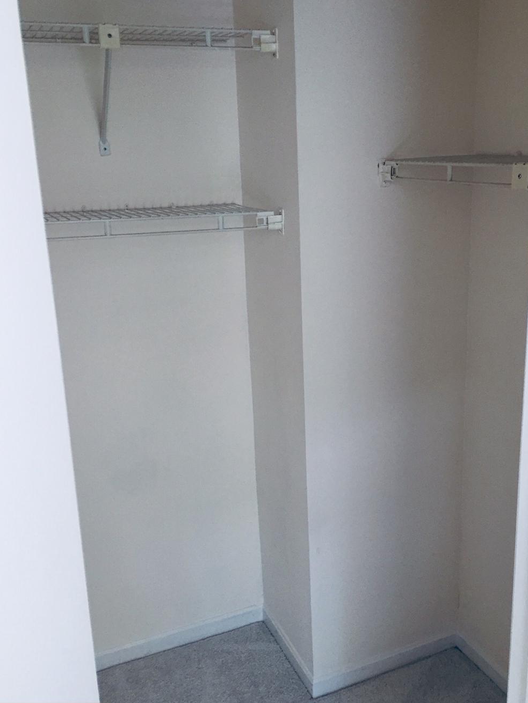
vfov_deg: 53.9
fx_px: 691
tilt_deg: -14.5
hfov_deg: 41.8
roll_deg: +2.1
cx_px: 292
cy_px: 335
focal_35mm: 34
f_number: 2.2
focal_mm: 4.15
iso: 50
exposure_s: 1/30
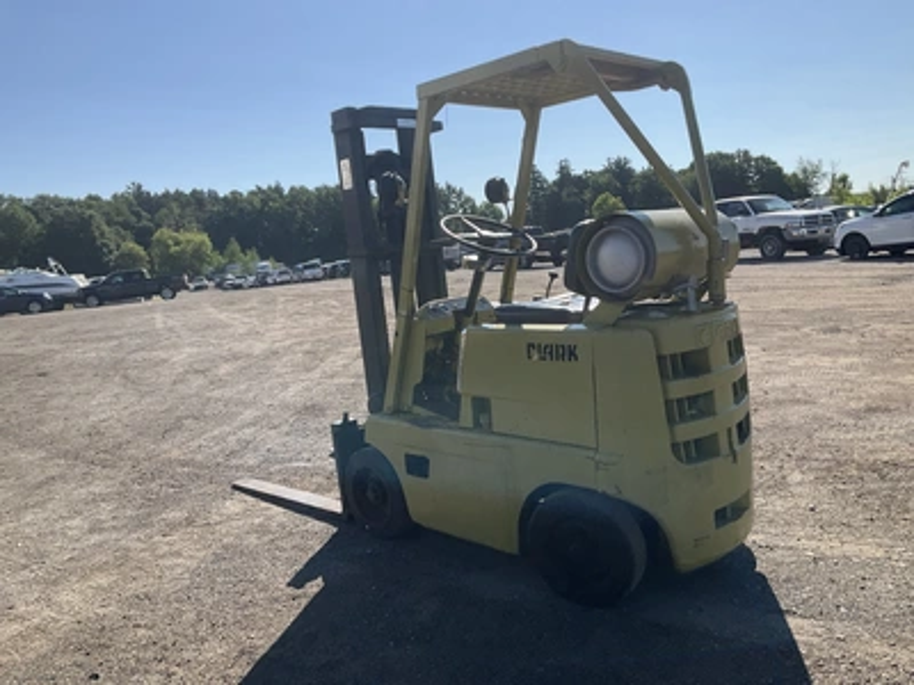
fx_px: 766
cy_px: 342
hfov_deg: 61.7
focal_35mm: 29
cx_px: 457
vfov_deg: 48.2
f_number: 1.8
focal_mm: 3
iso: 25
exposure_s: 1/2141
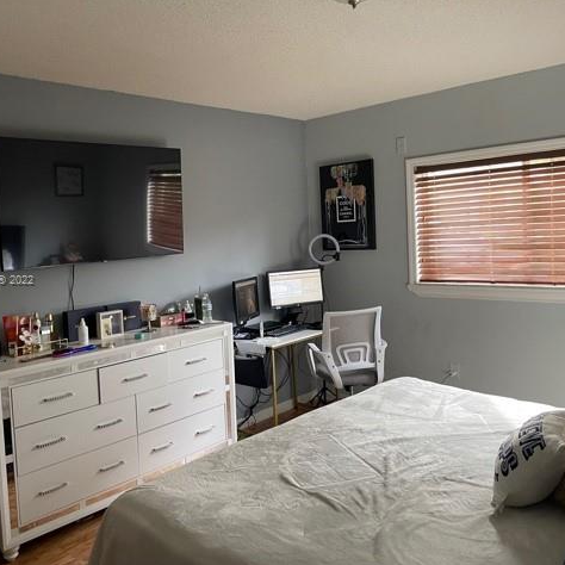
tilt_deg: -4.7
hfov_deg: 52.4
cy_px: 281
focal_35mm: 31
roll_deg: +2.5
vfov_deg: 52.5
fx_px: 572
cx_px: 250
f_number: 1.6
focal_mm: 4.2
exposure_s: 1/60
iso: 200
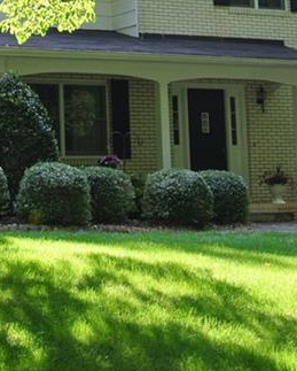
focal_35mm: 110
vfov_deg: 17.2
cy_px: 53
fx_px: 1207
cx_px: -5
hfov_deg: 13.8
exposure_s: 1/125
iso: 100
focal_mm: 14
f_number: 4
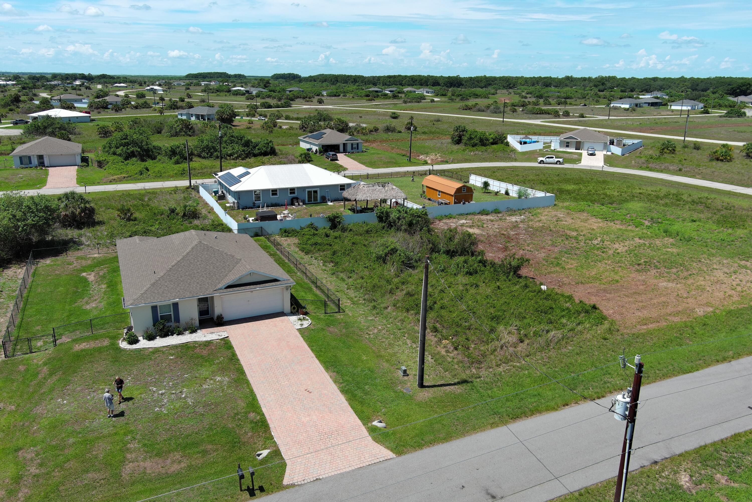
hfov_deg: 63.7
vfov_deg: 45.0
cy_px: 251
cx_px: 376
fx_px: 606
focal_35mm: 29
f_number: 2.8
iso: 100
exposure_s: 1/1357
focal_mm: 10.57
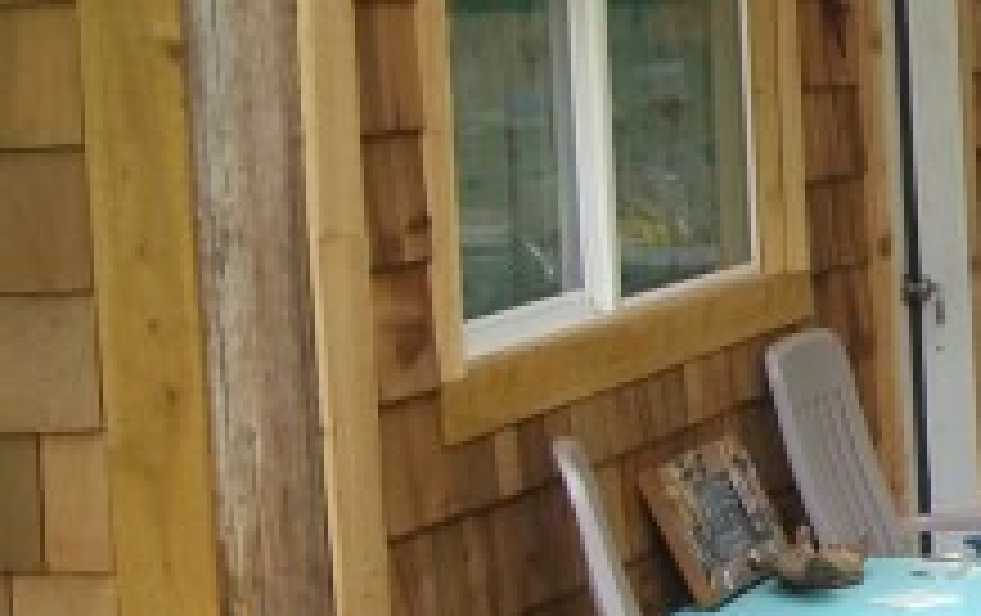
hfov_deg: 16.4
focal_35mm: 118
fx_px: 3160
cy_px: 238
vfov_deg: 11.1
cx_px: 1368
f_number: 2.8
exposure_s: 1/100
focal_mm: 7.9
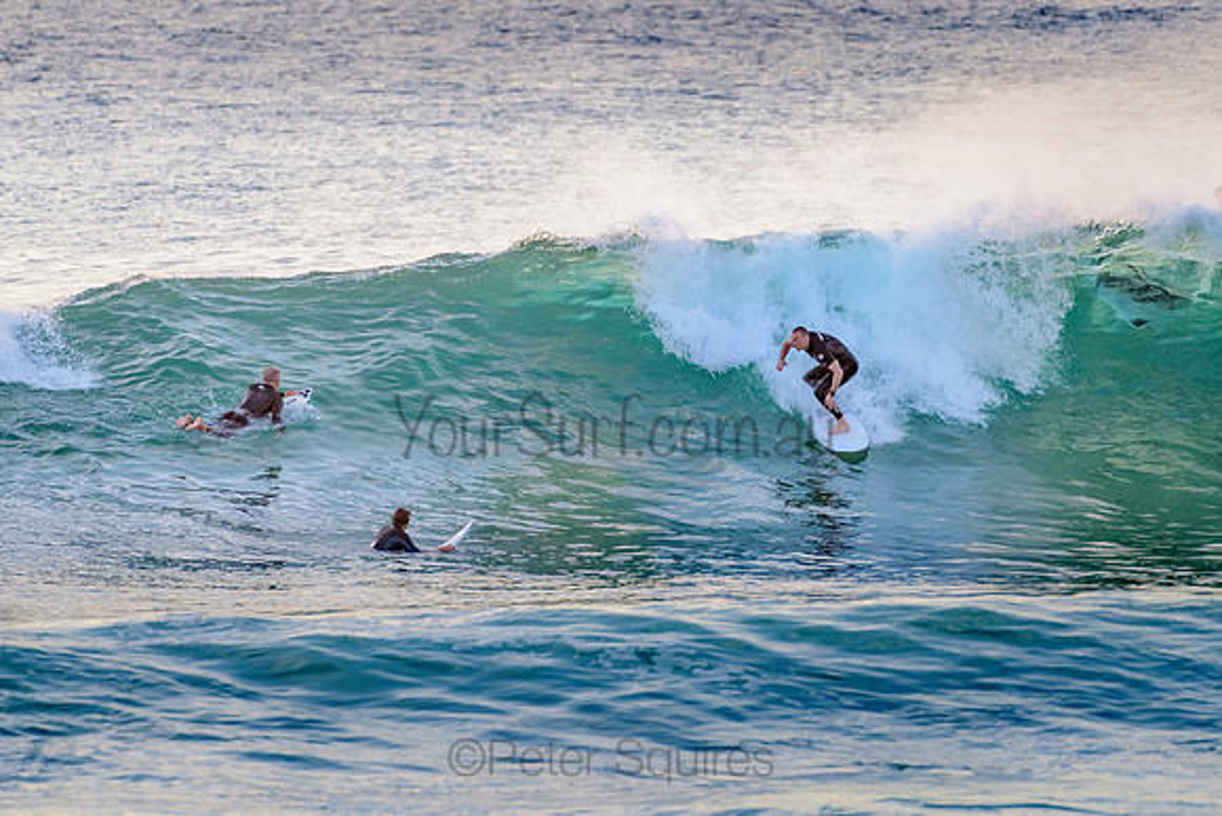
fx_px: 20806
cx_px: 693
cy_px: 317
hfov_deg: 3.4
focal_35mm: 613
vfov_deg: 2.2
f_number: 5.6
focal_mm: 500
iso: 320
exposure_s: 1/320
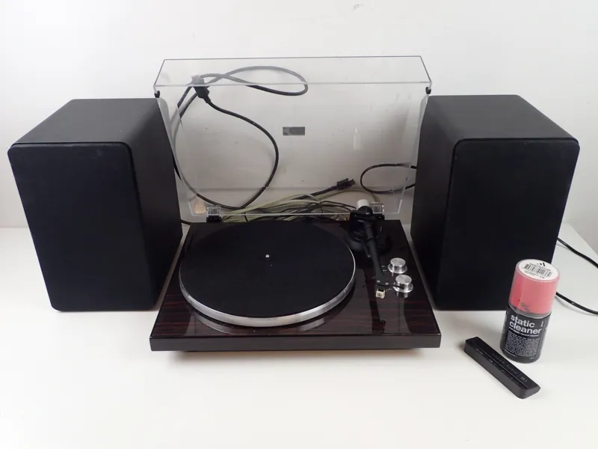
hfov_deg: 60.0
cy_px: 224
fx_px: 518
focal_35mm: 30
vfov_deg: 46.8
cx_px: 299
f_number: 3.2
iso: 320
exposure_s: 1/60
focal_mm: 5.5
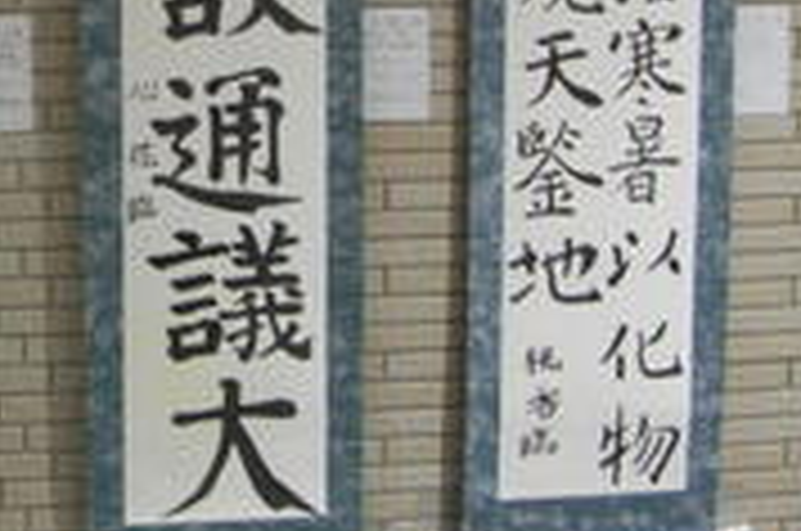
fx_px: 1821
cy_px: 122
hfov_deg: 23.9
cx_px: 22
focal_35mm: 82
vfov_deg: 16.5
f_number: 2.8
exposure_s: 1/6.2
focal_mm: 5.8
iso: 114
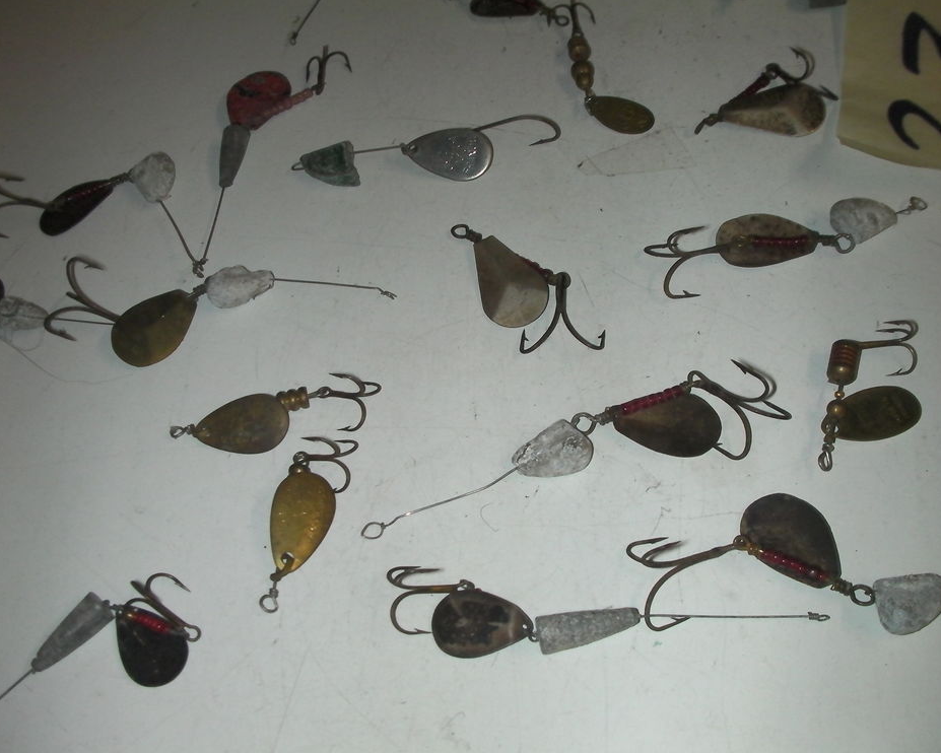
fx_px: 1114
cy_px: 379
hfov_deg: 45.8
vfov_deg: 37.3
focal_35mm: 40
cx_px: 486
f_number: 5.6
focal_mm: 6.3
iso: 200
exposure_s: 1/30
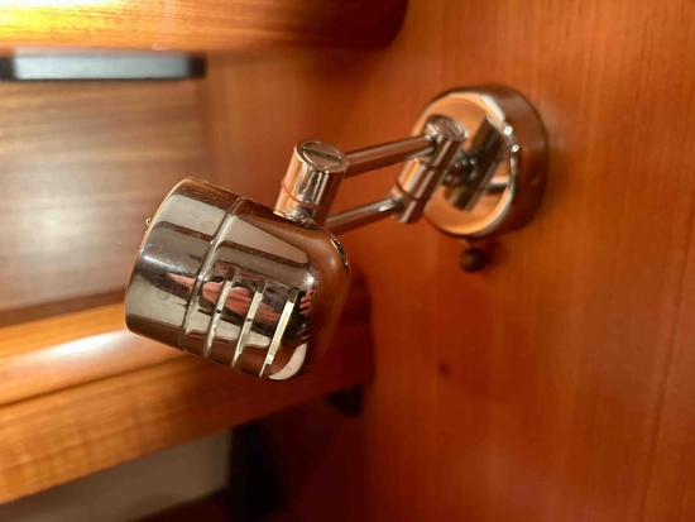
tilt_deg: -18.4
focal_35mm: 26
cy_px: 261
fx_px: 522
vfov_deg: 53.1
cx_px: 348
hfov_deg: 67.3
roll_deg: +1.8
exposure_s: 1/40
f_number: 1.5
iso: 500
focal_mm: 5.7
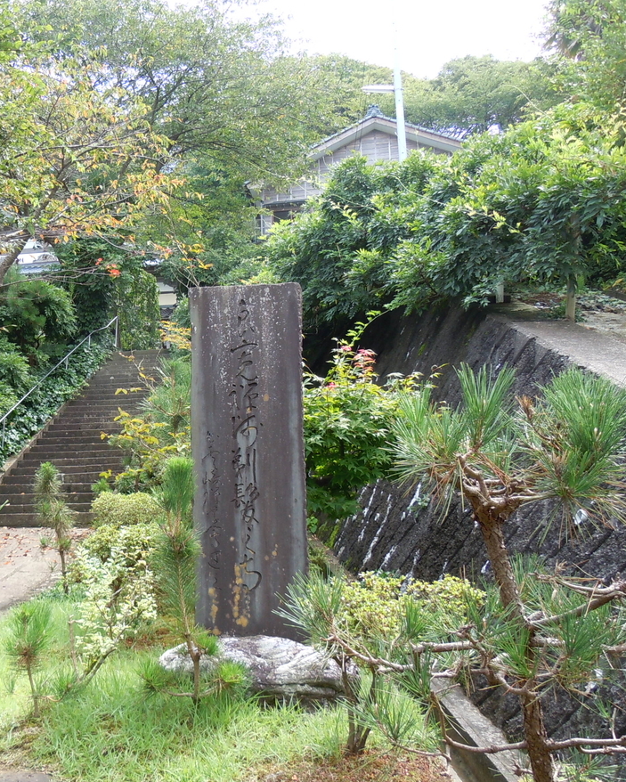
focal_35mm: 40
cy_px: 386
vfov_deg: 45.8
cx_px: 111
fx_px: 926
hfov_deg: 35.9
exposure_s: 1/125
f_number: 3.5
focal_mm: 5.4
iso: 100
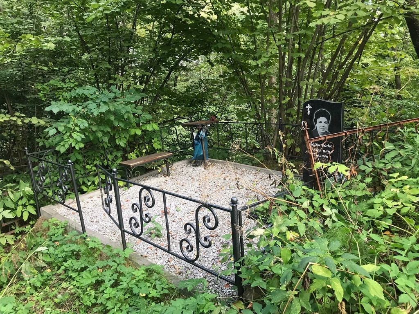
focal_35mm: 28
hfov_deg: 63.4
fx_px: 339
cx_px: 210
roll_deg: +3.0
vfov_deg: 49.7
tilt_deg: -14.0
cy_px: 157
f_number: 1.8
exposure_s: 1/33
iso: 25
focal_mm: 3.99
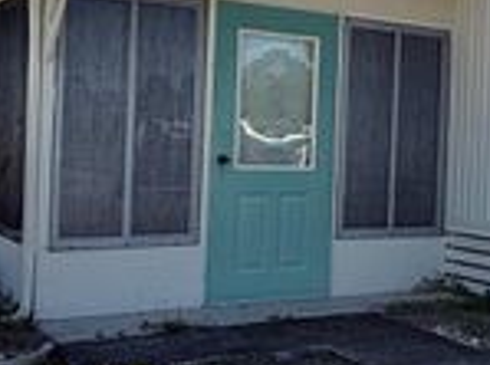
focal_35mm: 47
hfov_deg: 31.7
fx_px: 664
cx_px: 628
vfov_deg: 30.0
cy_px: 72
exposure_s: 1/1105
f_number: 2.2
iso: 50
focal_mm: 2.22
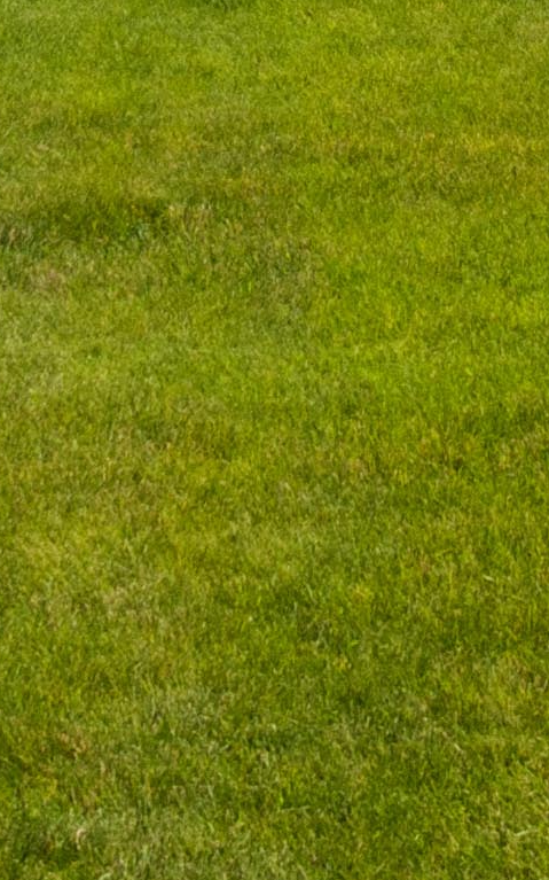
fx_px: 4910
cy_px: -553
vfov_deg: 9.8
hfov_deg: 6.4
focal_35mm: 205
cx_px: 279
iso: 200
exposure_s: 1/250
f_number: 8
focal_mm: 24
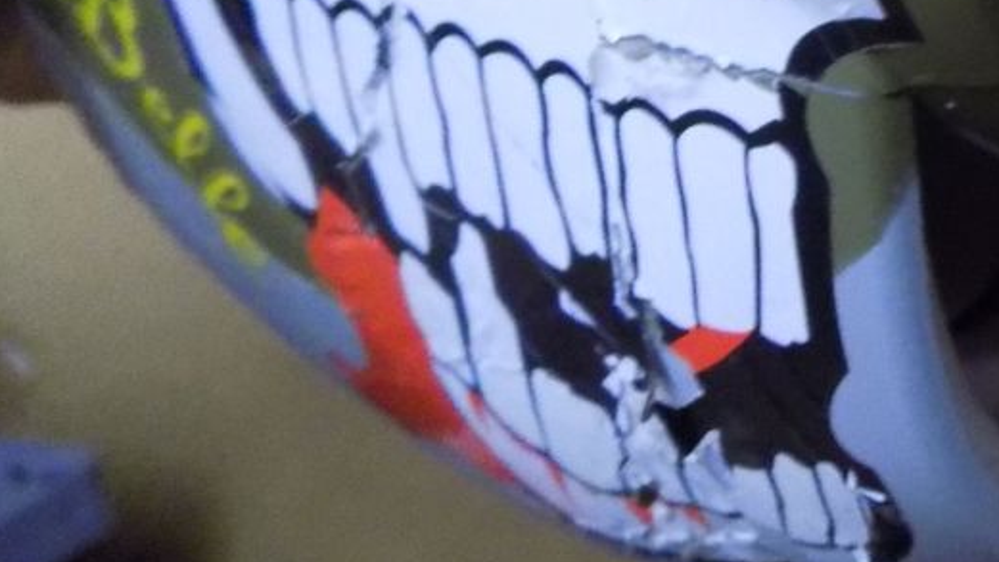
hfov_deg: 22.3
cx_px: 1526
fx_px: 2040
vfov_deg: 14.3
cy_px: -351
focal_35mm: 77
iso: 400
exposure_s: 1/10
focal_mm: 4
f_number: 3.1
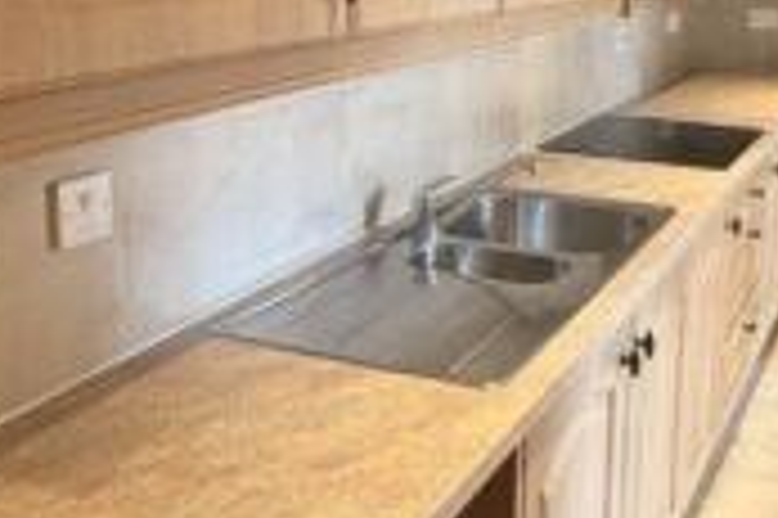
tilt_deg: -10.4
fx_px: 1058
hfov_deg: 39.5
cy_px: 115
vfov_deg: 27.0
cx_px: 560
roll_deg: -1.5
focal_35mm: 49
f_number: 2.2
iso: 320
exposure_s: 1/86
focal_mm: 2.22
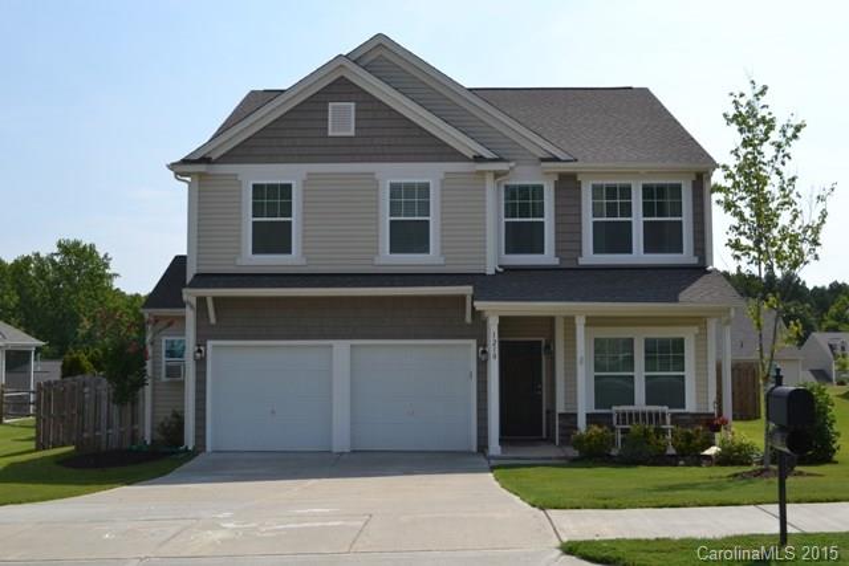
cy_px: 283
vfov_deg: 31.9
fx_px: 991
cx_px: 424
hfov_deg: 46.4
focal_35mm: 42
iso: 100
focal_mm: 28
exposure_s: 1/250
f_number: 8
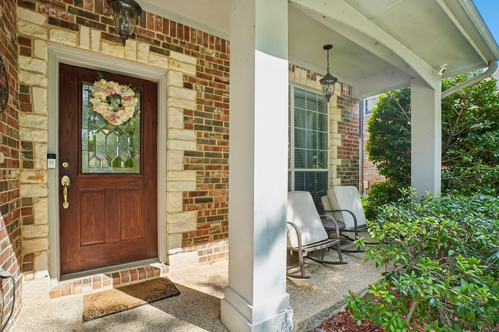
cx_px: 261
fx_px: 222
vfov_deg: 73.7
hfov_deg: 96.7
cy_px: 177
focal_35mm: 16
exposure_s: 1/200
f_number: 8
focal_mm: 10
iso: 400
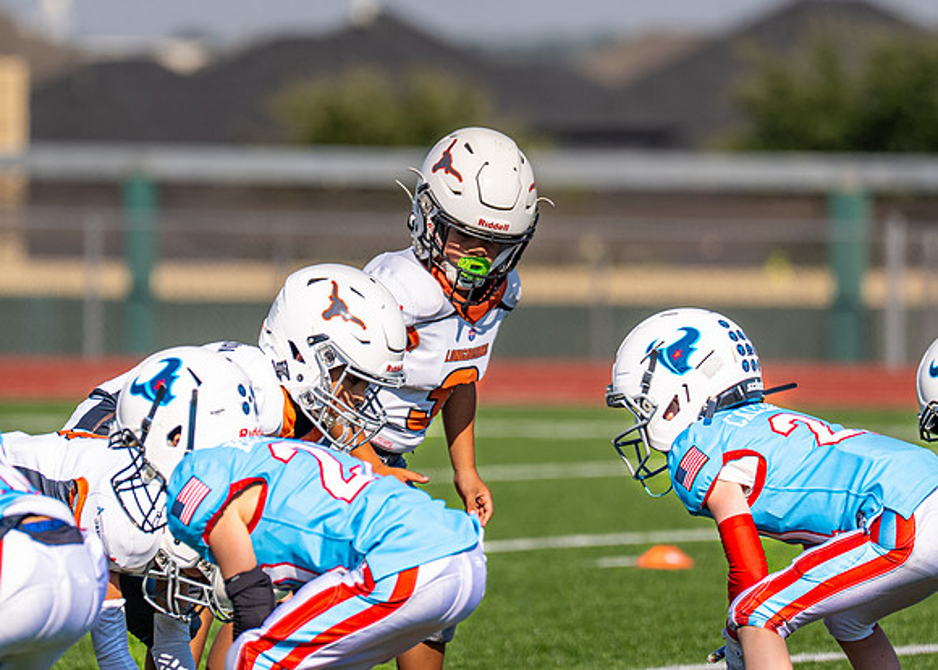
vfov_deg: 3.2
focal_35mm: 444
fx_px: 11824
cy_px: 284
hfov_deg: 4.5
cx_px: 454
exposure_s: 1/3200
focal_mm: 200
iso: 100
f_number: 2.8
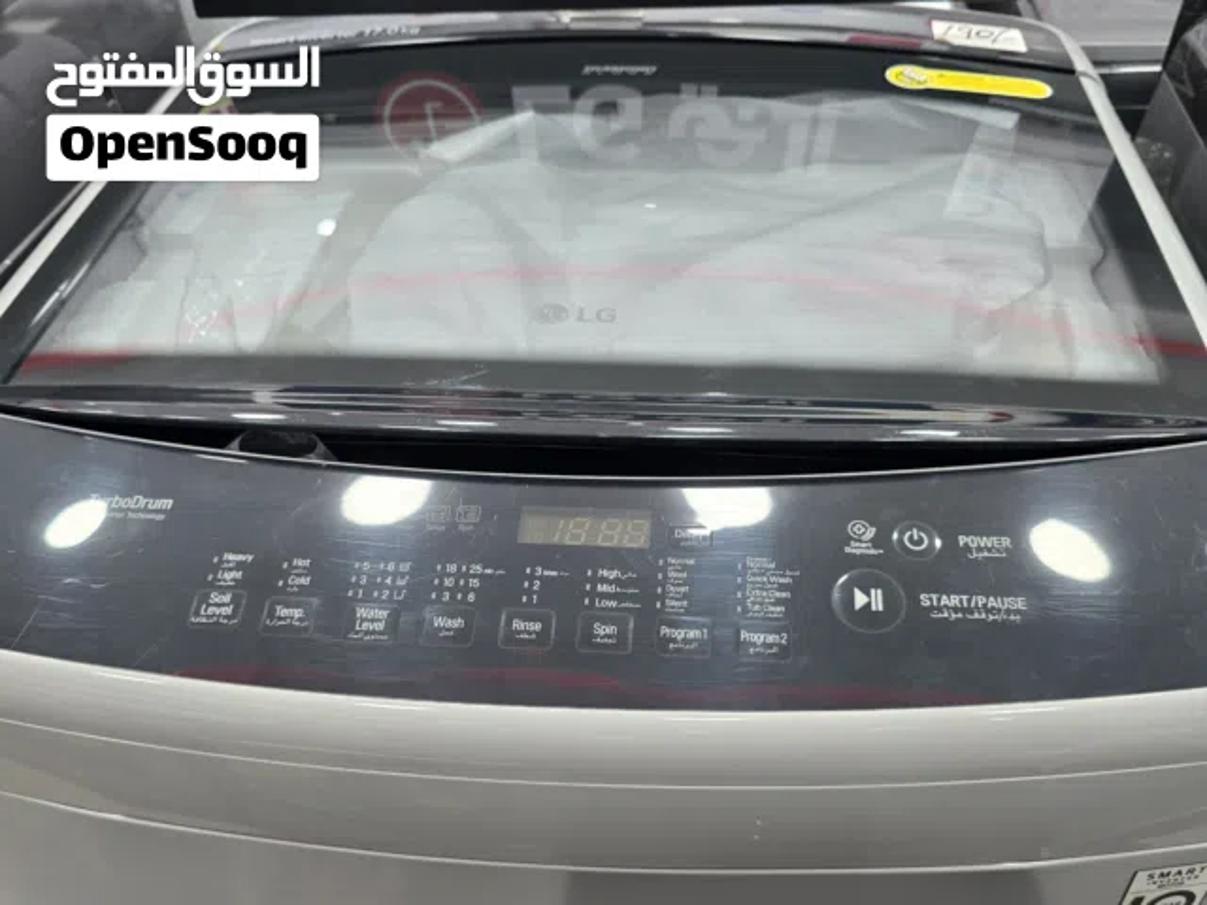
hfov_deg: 73.9
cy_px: 452
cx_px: 604
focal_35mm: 23
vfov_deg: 58.9
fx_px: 802
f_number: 1.7
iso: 64
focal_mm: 6.3
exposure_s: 1/101
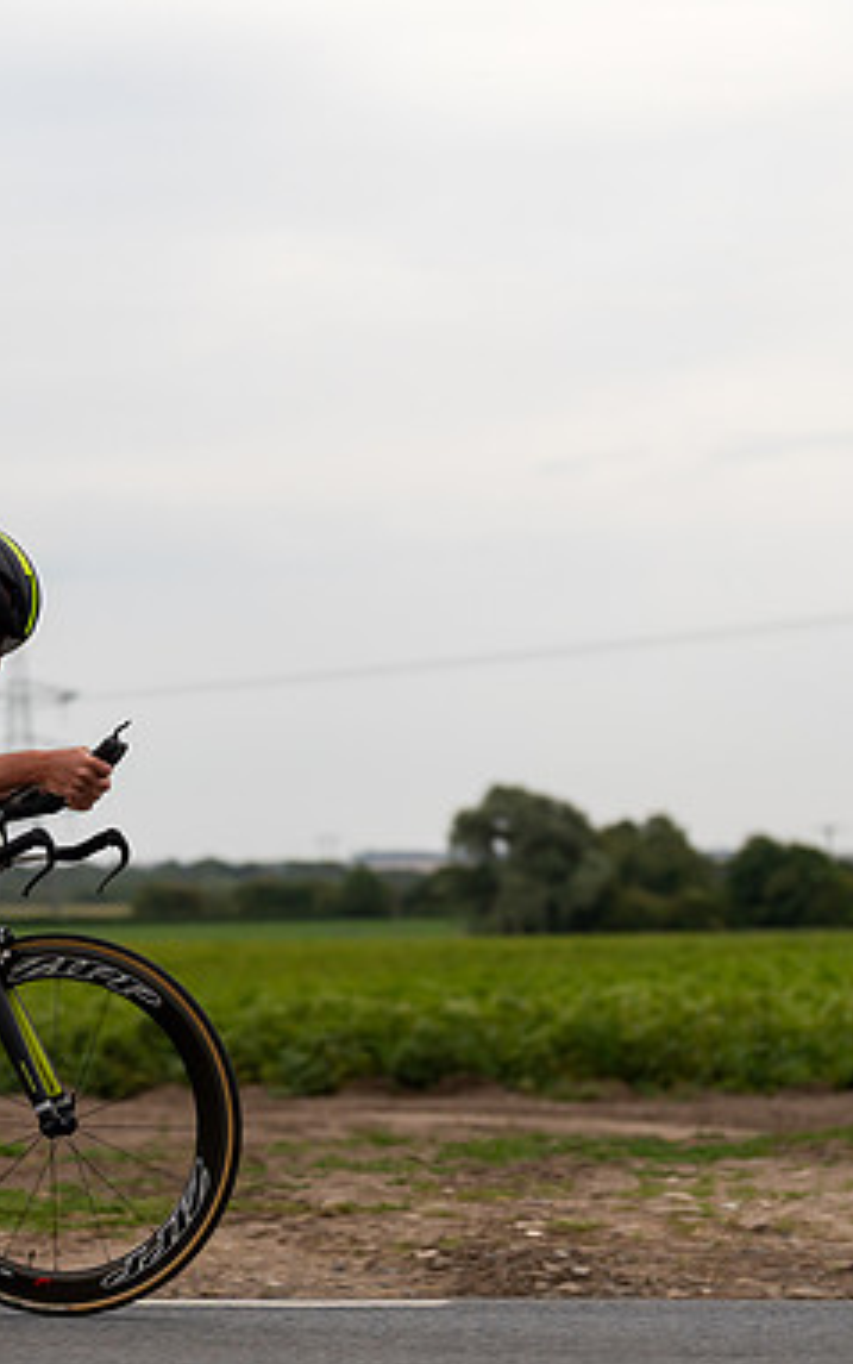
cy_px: 687
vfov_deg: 17.2
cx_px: -11
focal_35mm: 121
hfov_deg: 10.7
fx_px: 4497
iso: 640
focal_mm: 77
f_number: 3.2
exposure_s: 1/1000
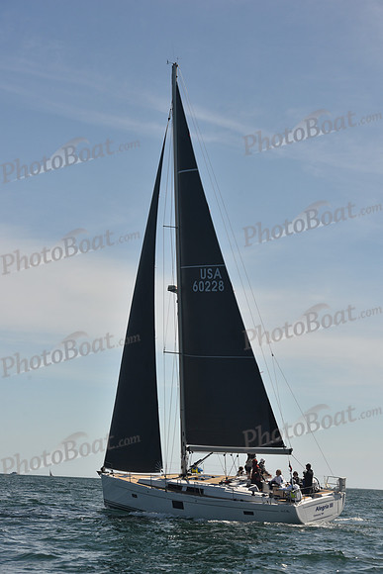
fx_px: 1116
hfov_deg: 19.5
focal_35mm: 70
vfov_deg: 28.8
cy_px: 287
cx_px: 192
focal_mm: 70
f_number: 8
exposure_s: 1/640
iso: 250
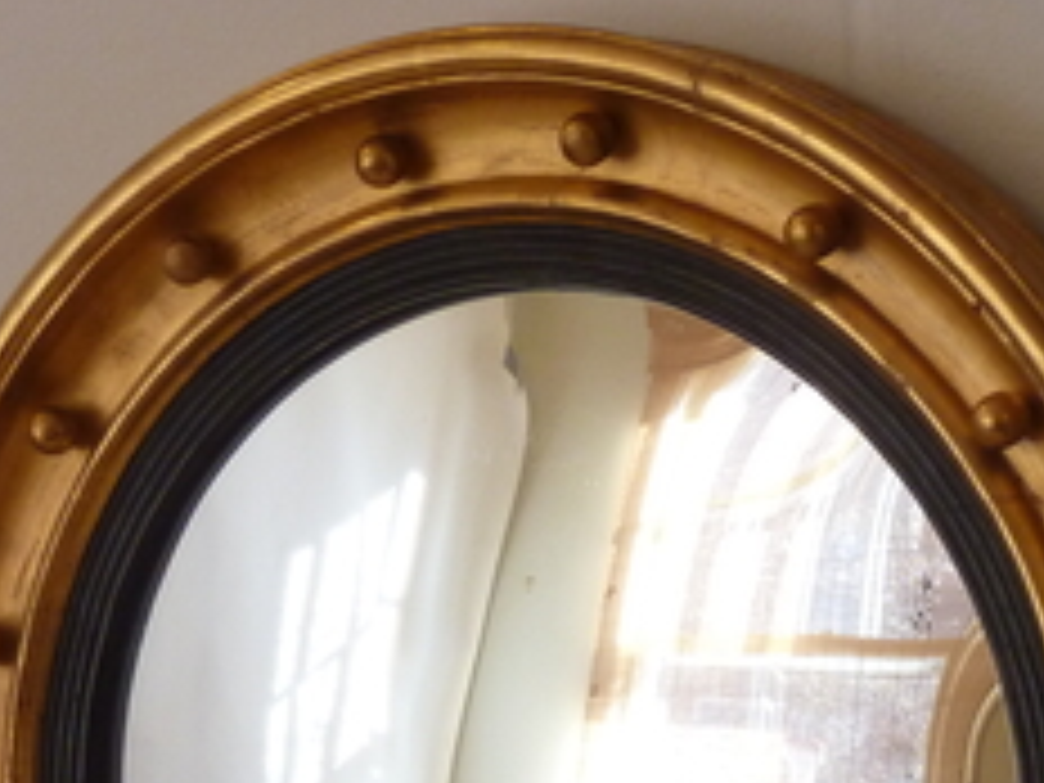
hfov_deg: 15.9
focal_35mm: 124
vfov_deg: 11.8
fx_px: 3740
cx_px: 675
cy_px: 819
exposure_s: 1/30
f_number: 3.8
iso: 250
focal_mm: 7.9
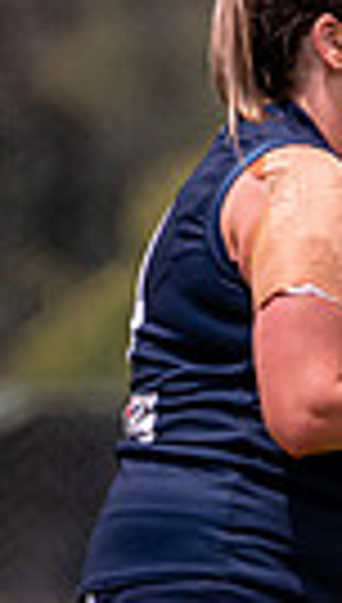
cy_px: 677
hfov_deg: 0.4
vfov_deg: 0.7
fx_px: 46269
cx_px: 360
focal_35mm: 2888
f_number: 6.3
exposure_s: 1/2500
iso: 800
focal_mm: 500
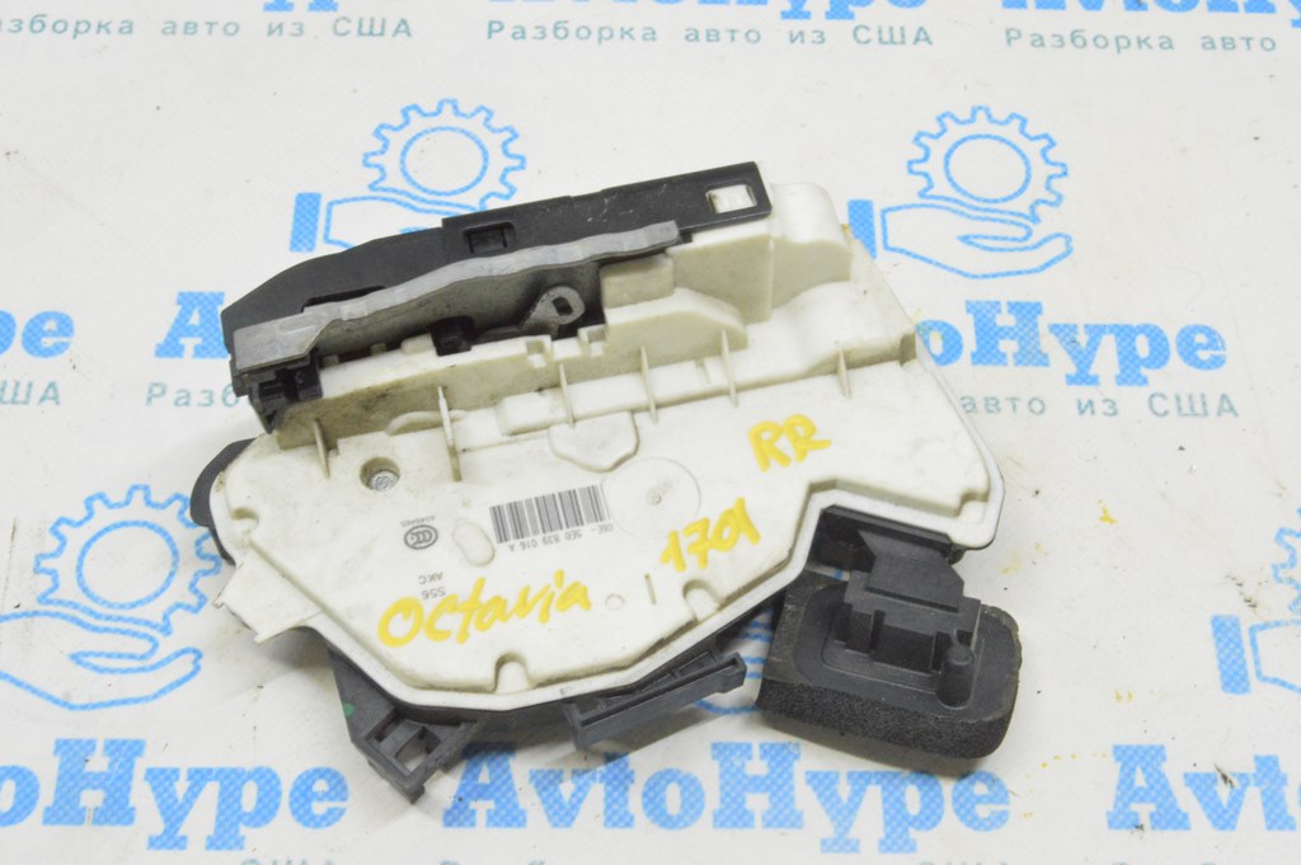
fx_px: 1896
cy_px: 432
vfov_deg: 25.7
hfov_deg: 37.9
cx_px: 650
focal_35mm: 52
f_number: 20
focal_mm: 35
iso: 6400
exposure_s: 1/15
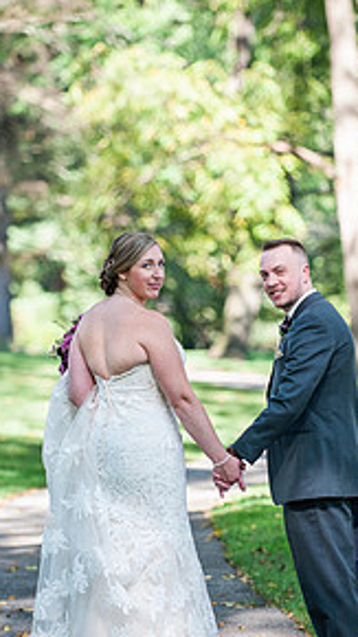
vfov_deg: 10.2
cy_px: 288
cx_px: 227
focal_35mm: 211
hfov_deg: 5.8
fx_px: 3563
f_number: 2.8
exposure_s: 1/800
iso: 400
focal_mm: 130
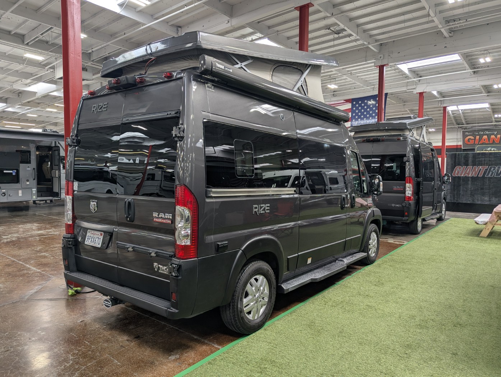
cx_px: 250
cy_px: 188
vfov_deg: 56.9
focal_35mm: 24
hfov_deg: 71.5
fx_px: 348
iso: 64
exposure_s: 1/67.9
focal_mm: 6.81
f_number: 1.85
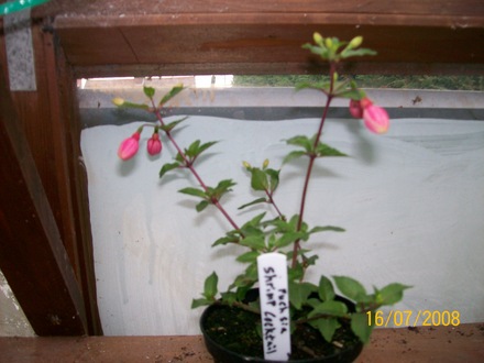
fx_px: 503
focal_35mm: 36
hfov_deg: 51.4
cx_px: 242
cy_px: 182
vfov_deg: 39.7
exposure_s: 1/64
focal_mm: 6
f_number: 2.7
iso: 80
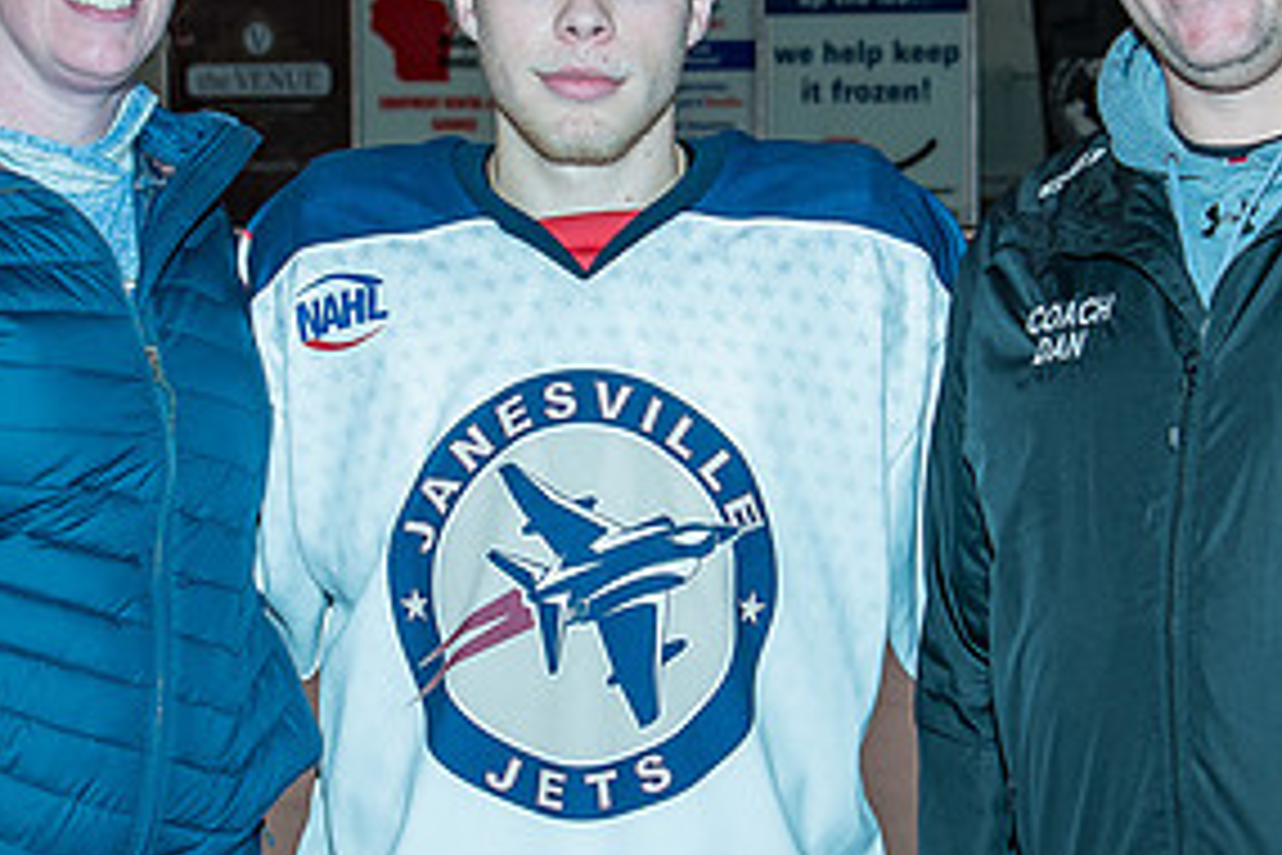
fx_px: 3454
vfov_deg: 14.1
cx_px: 599
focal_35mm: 97
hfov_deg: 21.0
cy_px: 350
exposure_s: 1/200
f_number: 4.5
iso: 200
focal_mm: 28
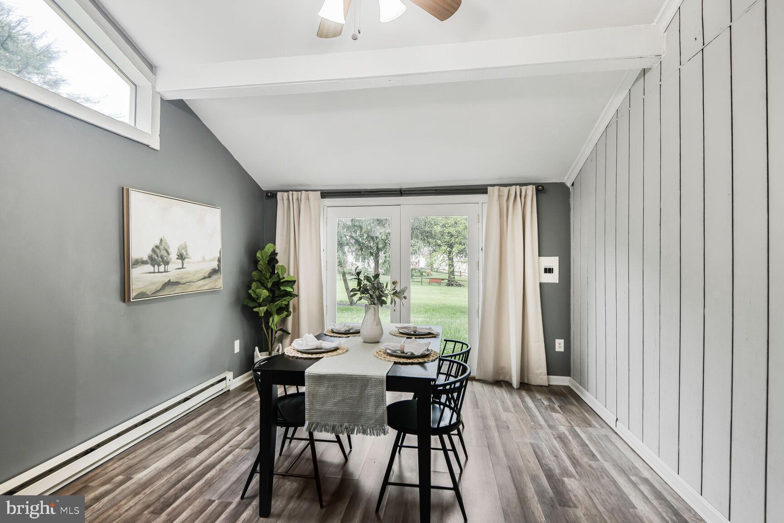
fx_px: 348
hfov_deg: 96.7
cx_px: 392
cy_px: 262
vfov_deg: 73.7
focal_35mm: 16
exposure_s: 1/10
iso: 200
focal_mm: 16
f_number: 8
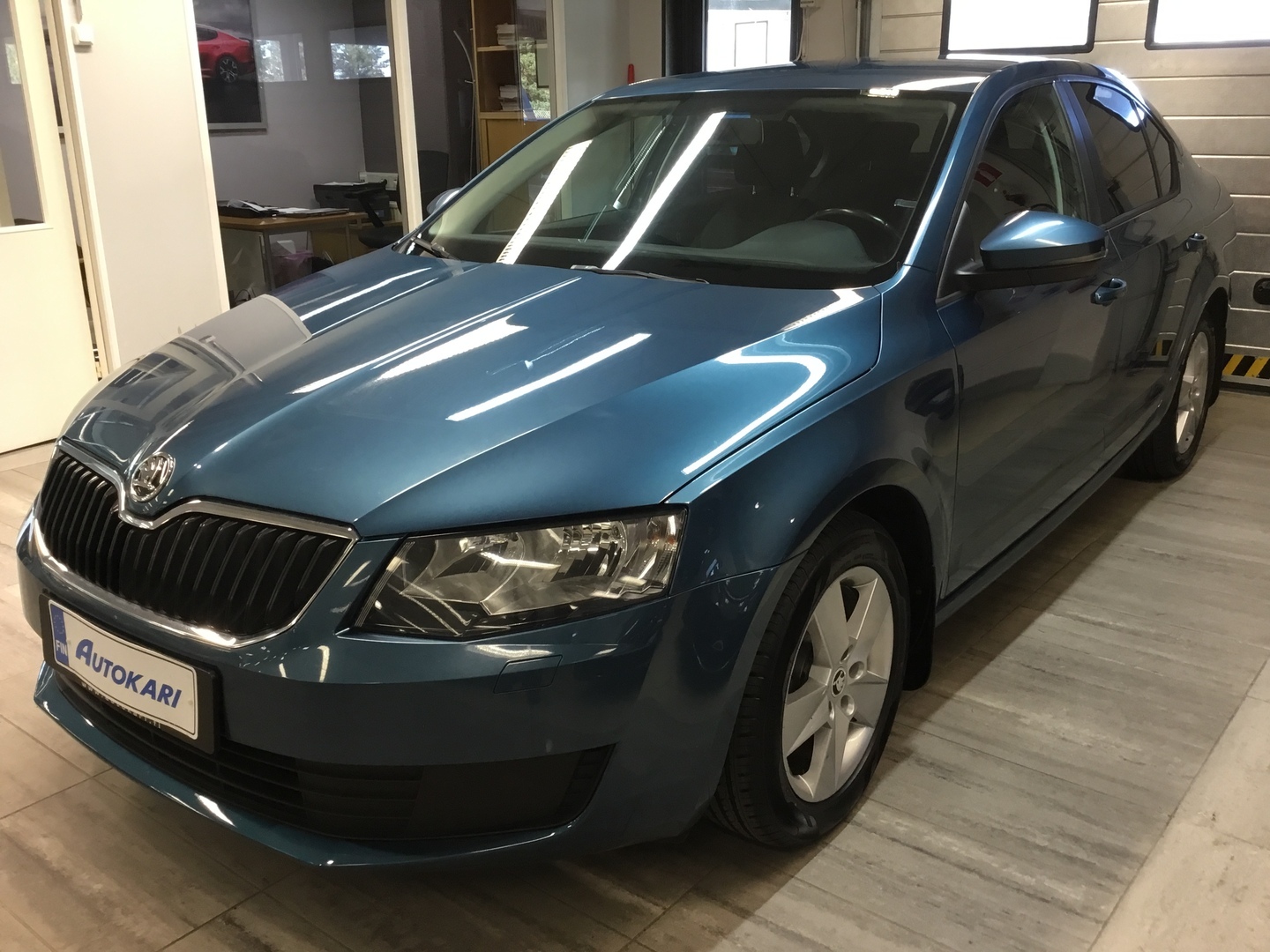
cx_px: 635
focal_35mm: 31
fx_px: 1137
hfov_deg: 58.4
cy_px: 476
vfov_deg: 45.4
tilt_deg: -17.7
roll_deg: +2.5
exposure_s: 1/33
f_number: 2.4
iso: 80
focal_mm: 3.3
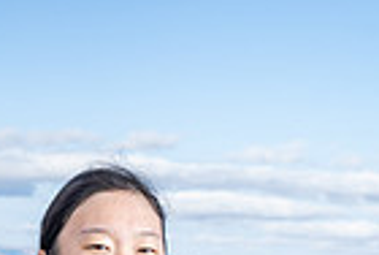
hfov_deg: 18.7
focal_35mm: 109
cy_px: 600
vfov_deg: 10.8
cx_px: 130
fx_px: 1150
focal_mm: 34
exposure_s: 1/250
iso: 100
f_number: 5.6
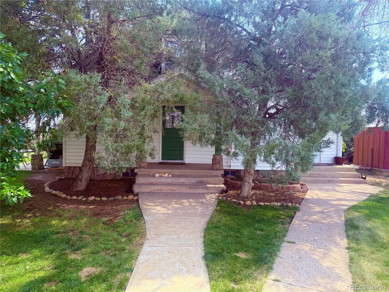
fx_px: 270
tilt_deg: -2.6
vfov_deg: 56.8
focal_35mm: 24
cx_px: 194
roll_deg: -1.1
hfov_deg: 71.6
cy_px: 146
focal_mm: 6.76
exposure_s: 1/1156
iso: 80
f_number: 1.78
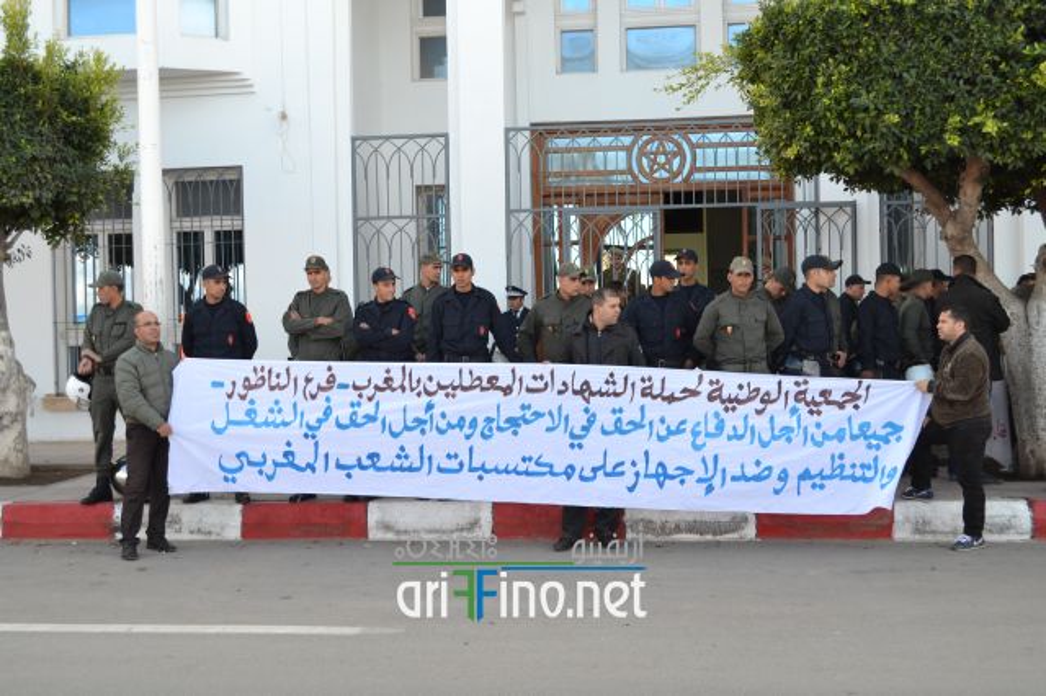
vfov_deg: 31.9
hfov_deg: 46.4
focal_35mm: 42
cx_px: 523
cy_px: 348
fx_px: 1220
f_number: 5.6
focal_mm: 28
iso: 100
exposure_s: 1/125
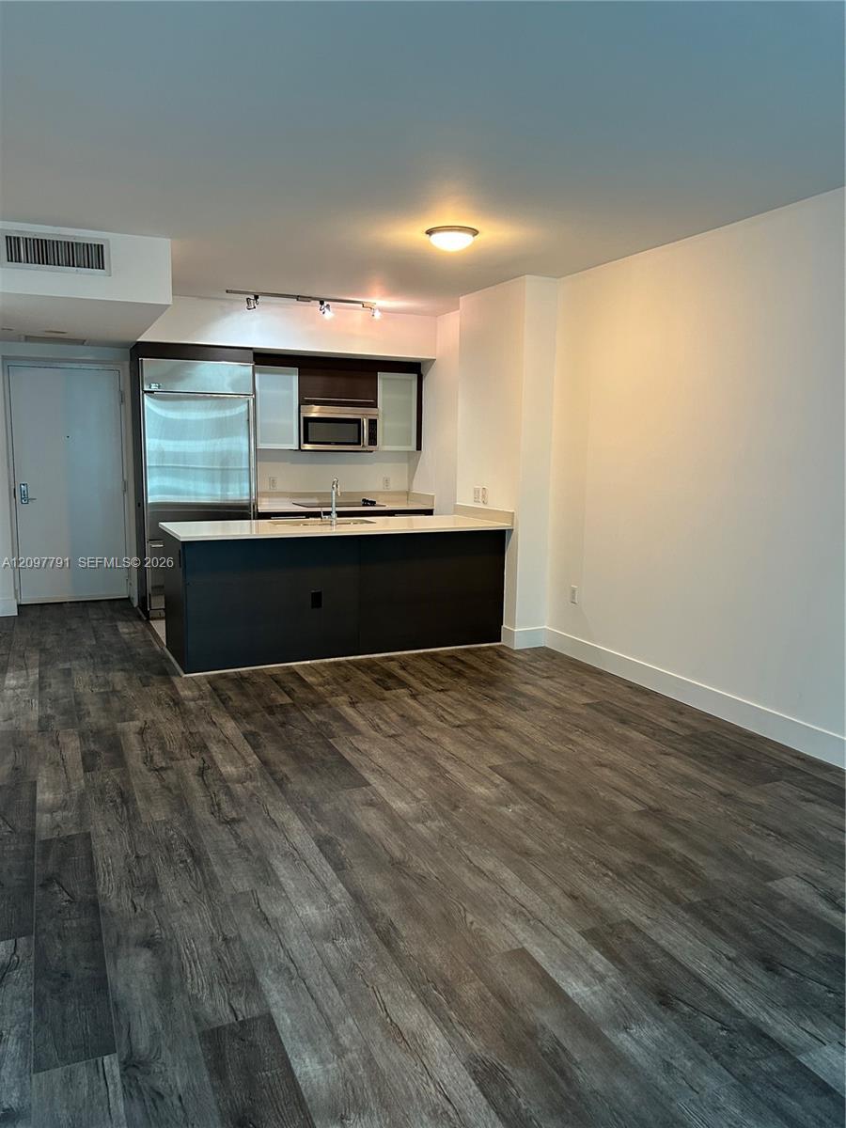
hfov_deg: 53.1
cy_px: 564
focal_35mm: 26
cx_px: 423
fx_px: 847
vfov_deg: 67.3
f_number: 1.5
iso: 160
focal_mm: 5.7
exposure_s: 1/60
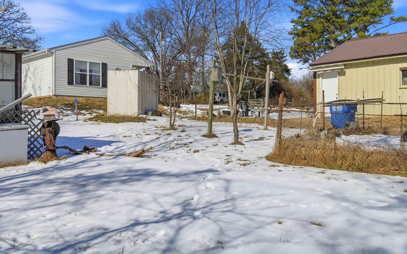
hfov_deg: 54.0
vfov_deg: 35.3
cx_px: 204
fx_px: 399
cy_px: 119
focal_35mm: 36
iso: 400
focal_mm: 35
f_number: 8
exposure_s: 1/5000
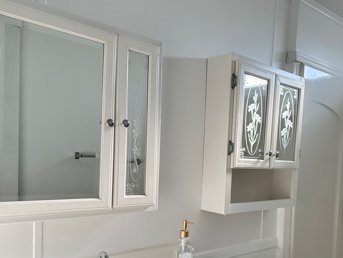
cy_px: 183
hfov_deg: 51.9
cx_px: 221
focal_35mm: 35
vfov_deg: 39.9
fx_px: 347
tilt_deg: -3.8
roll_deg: -2.4
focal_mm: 6.86
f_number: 1.78
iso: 80
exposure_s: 1/293
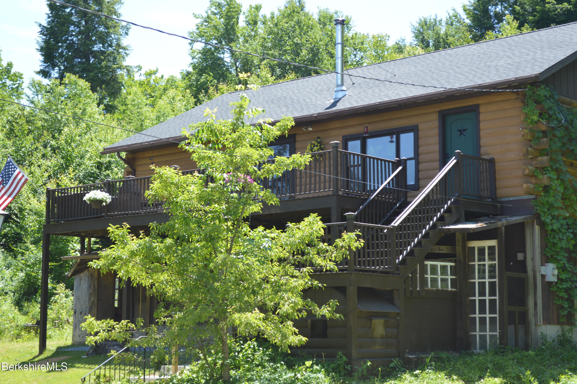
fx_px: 1105
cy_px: 192
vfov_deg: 19.7
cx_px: 288
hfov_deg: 29.3
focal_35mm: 69
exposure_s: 1/125
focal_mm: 46
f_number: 5.6
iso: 125
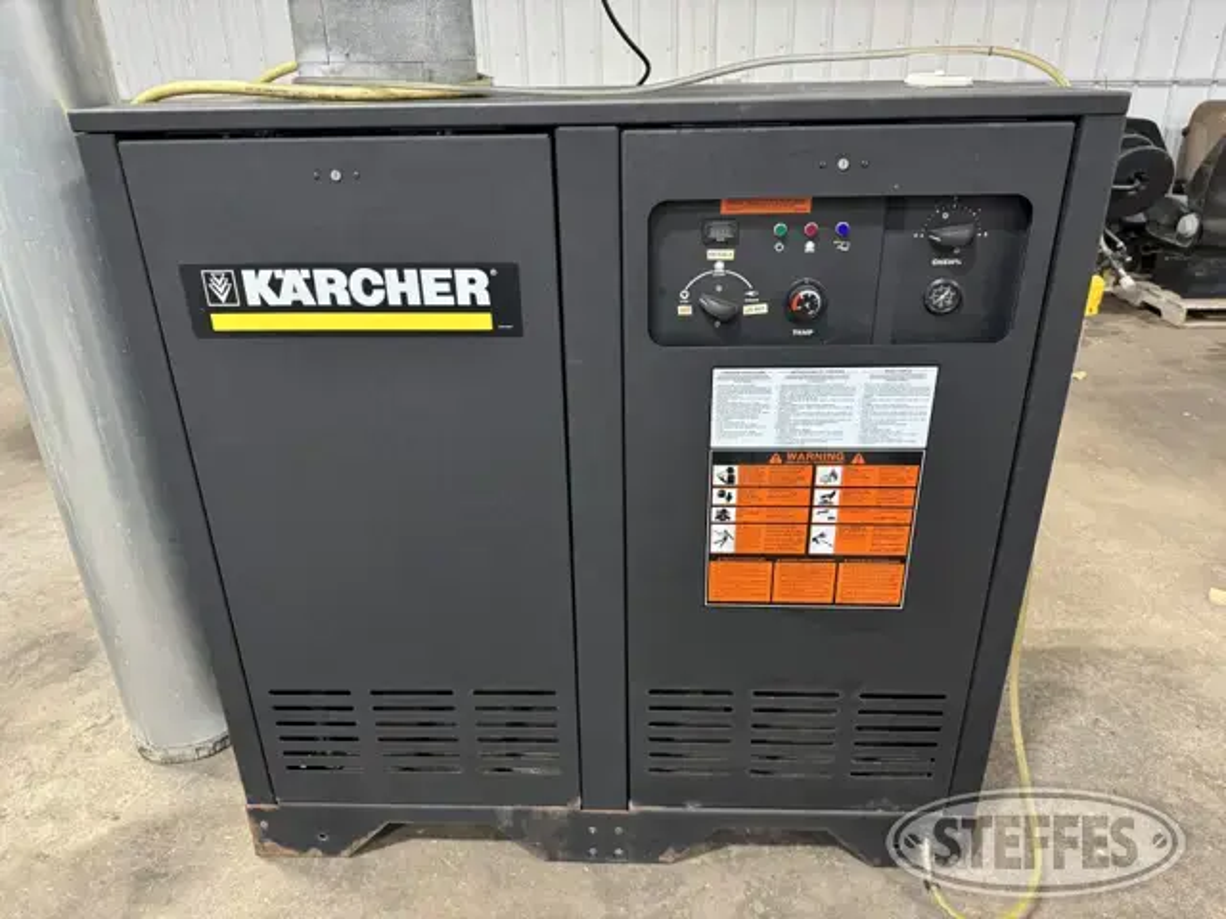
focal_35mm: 24
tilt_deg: -23.5
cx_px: 613
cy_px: 460
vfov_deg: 56.8
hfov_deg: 71.6
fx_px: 850
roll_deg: +0.8
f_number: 1.78
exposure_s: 1/60
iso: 500
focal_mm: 6.86
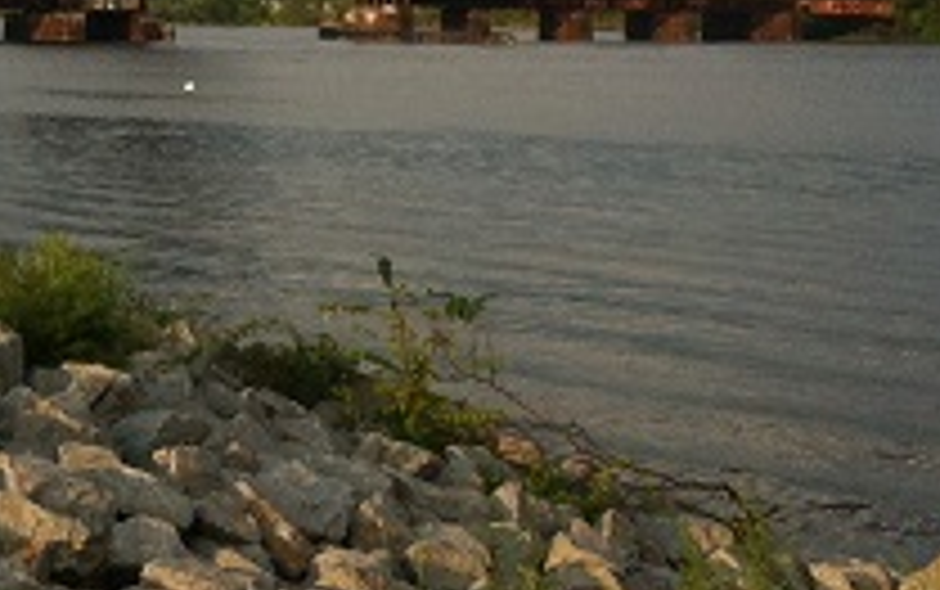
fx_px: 2948
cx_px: 121
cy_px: -70
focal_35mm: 115
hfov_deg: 17.9
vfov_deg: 11.2
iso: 80
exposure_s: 1/887
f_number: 2.8
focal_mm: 3.85
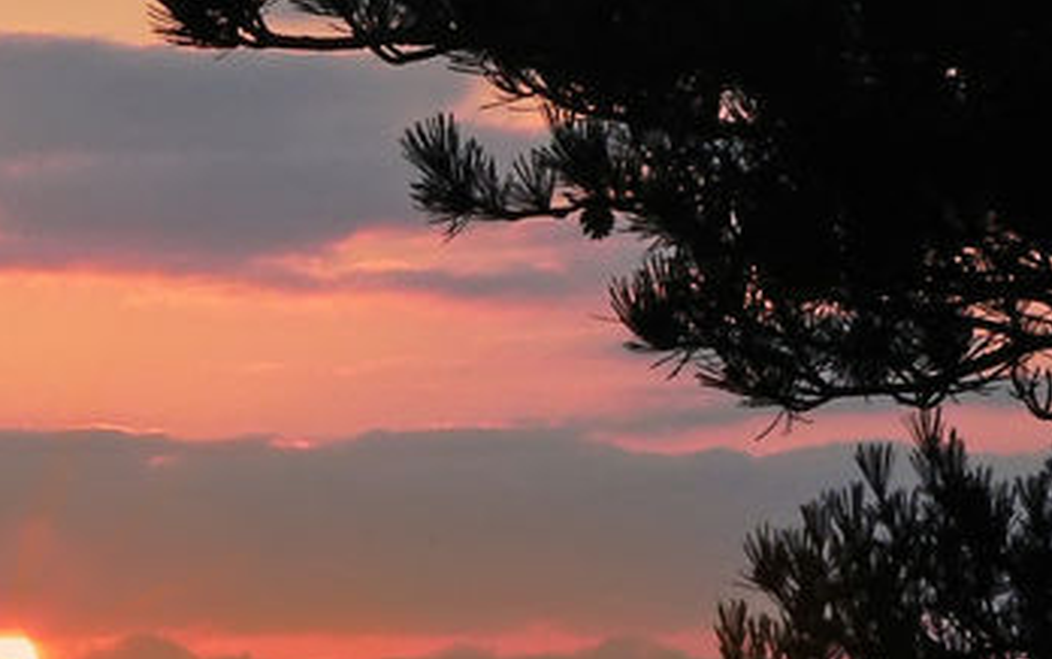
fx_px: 12336
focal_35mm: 430
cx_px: 24
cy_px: 606
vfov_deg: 3.1
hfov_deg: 4.9
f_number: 8
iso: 200
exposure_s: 1/125
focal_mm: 26.2
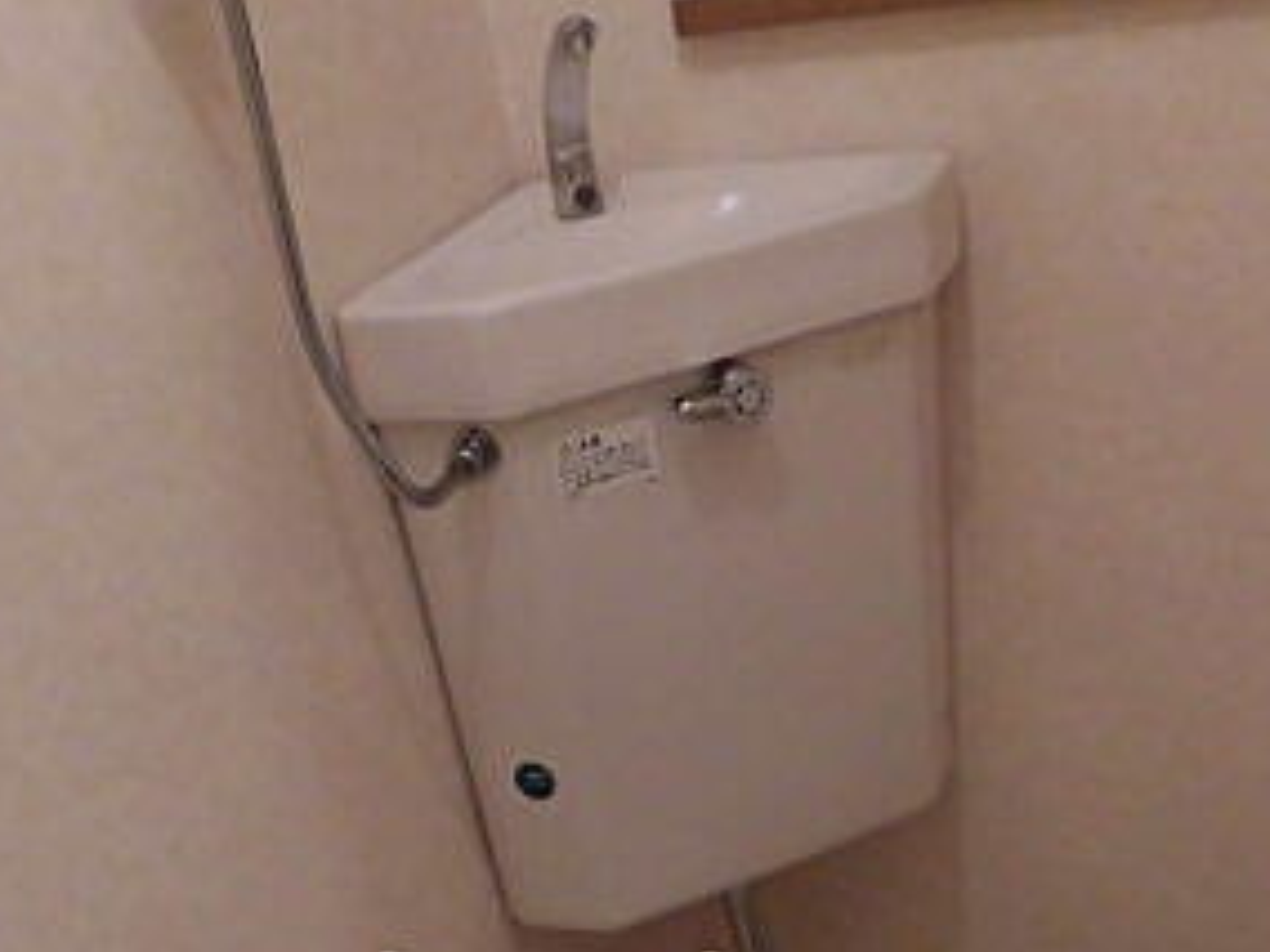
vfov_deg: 25.4
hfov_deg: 35.5
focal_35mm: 54
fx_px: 1981
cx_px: 666
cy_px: 997
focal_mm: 4.3
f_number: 3.1
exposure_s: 1/25
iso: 400
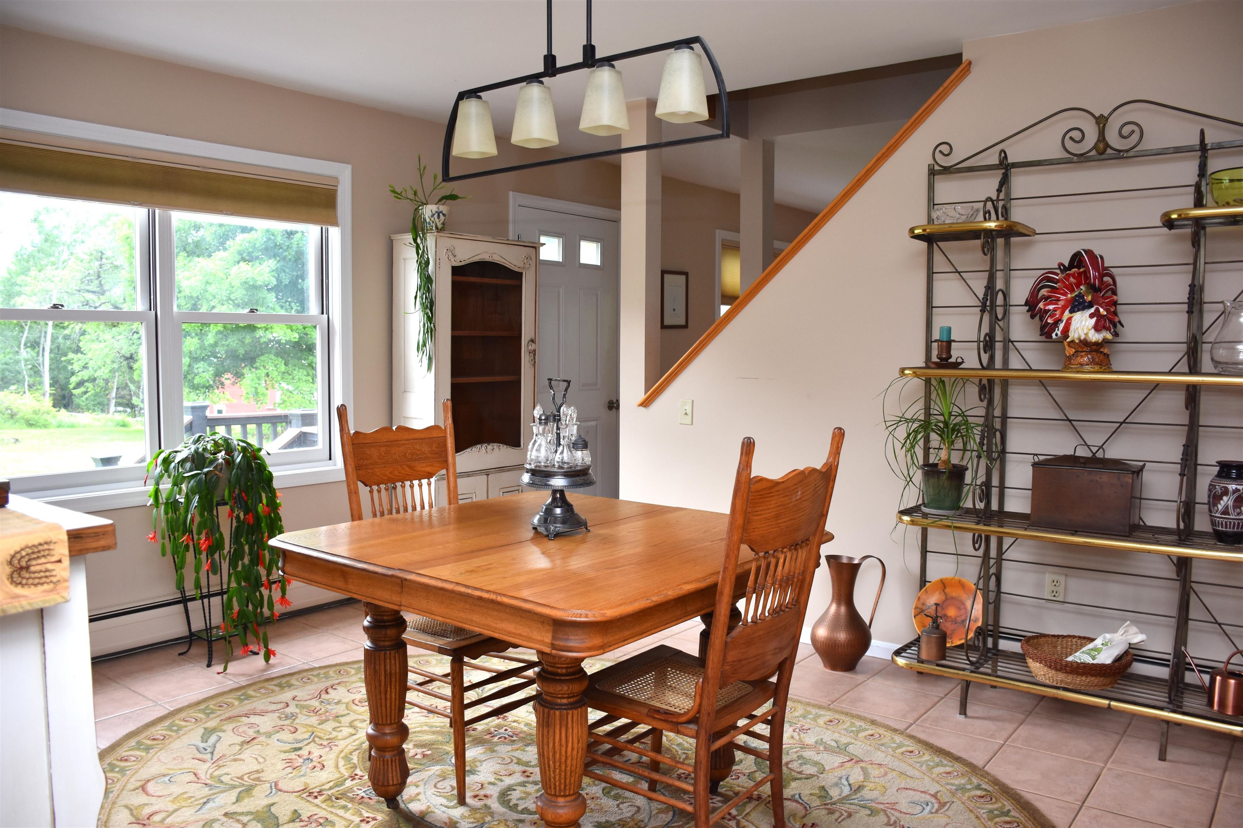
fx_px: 932
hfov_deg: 67.4
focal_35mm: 27
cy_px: 414
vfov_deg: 47.9
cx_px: 622
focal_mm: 18
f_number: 4
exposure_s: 1/60
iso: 320
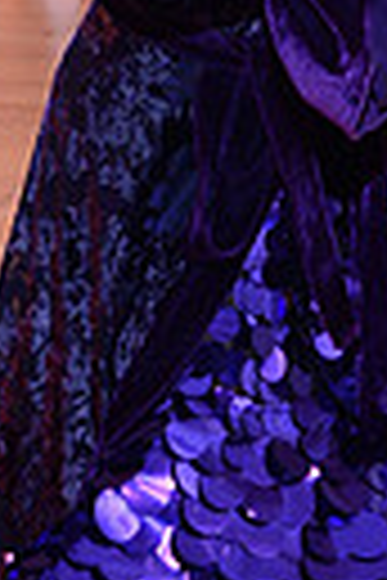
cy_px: -360
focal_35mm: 198
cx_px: 583
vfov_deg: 10.0
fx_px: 3193
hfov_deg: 6.8
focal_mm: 44
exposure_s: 1/250
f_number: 4.5
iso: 1250
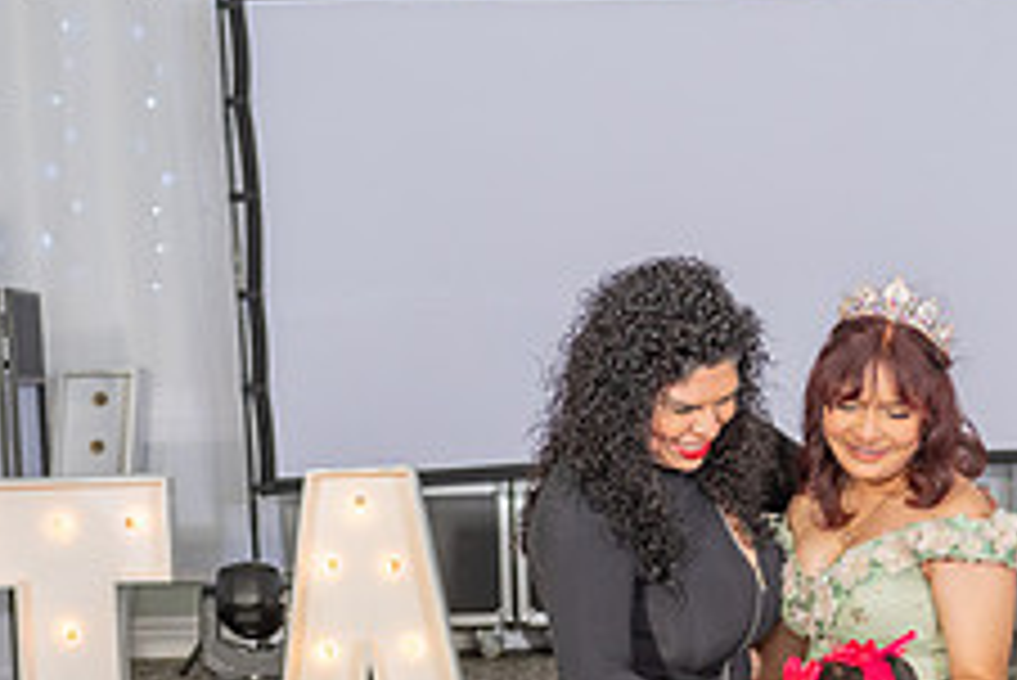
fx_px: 3194
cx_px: 819
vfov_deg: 11.9
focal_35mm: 113
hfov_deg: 17.9
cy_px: 844
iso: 500
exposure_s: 1/160
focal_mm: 44
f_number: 3.5
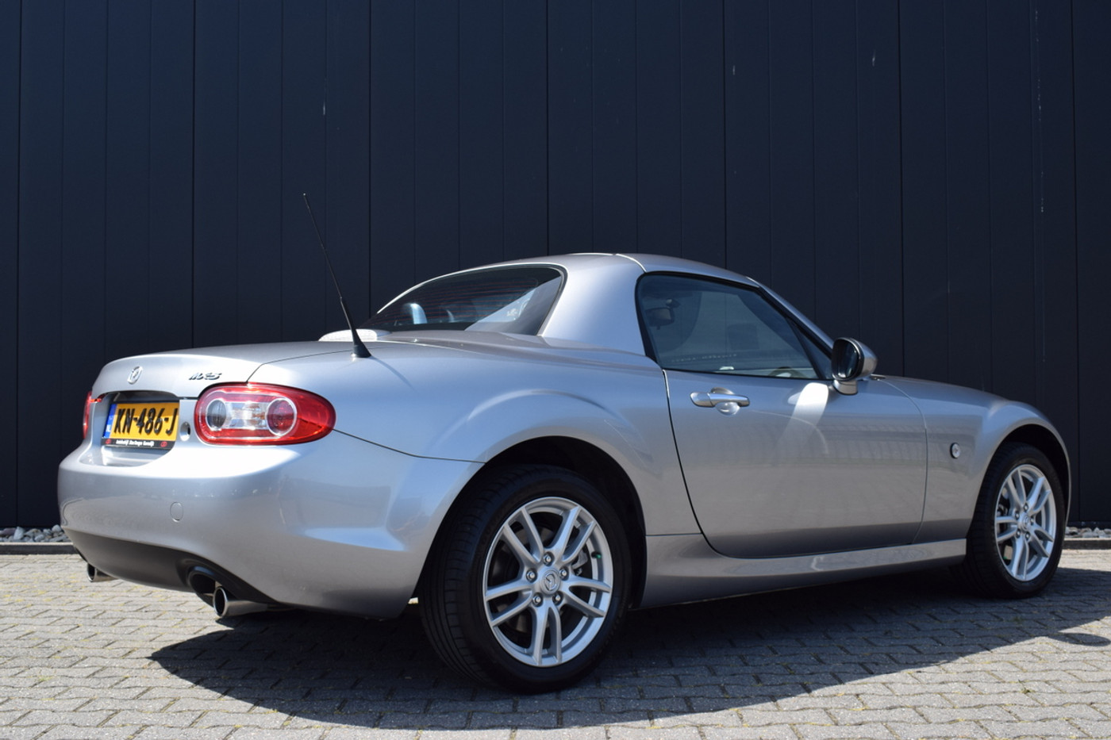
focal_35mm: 42
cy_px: 370
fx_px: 1296
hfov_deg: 46.4
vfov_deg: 31.9
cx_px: 556
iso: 200
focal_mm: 28
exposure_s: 1/320
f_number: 8
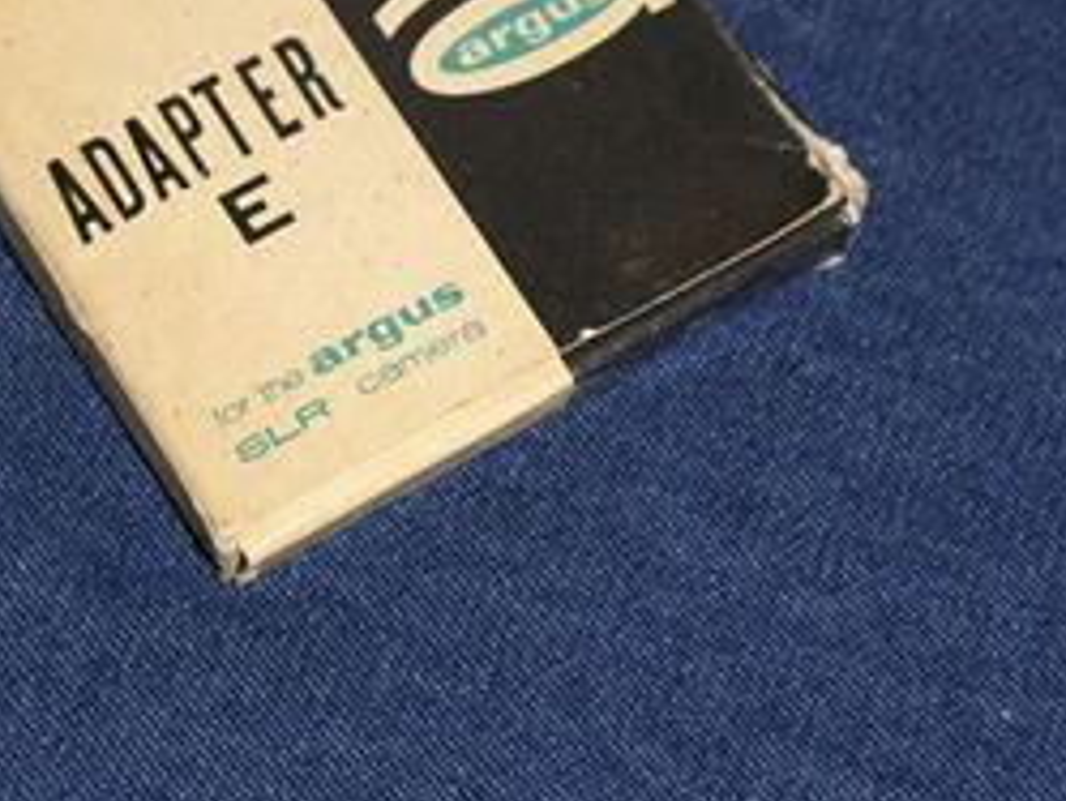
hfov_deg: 13.3
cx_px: 355
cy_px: 668
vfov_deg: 10.0
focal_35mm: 148
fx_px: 4560
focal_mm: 40
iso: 400
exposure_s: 1/80
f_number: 5.6
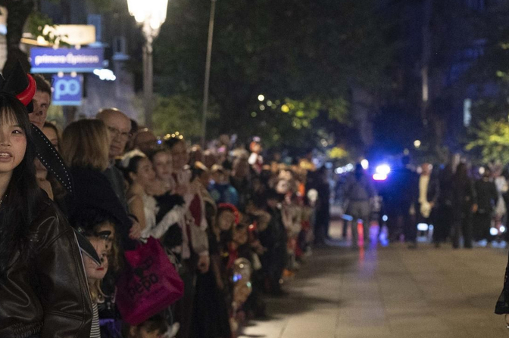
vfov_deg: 11.5
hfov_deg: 16.7
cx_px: -32
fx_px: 1681
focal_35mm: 119
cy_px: 219
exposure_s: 1/200
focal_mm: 50
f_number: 3.5
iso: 3200
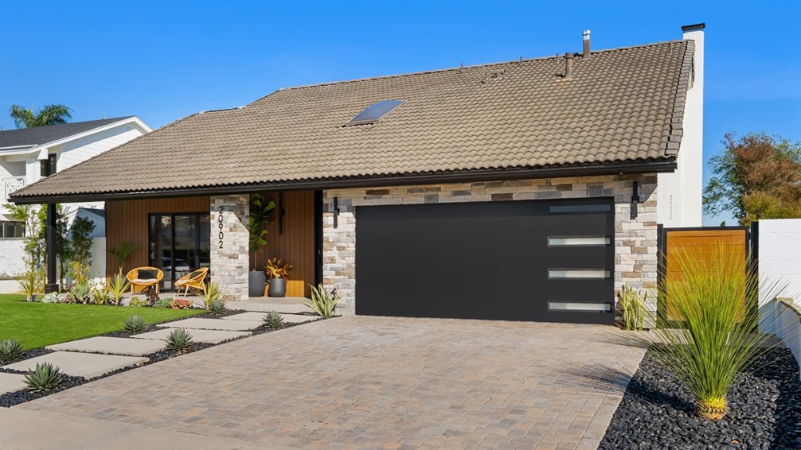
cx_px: 395
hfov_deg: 61.0
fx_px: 680
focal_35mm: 32
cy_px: 265
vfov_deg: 36.6
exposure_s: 1/640
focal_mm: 30
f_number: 9
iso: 320
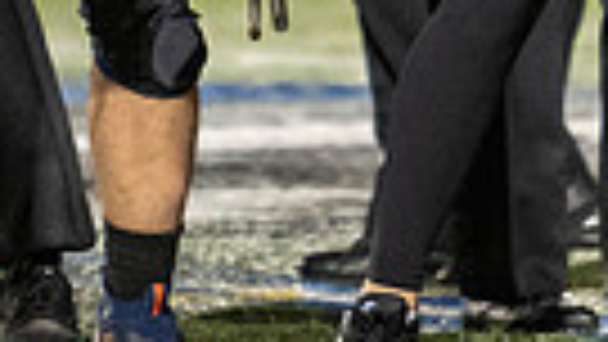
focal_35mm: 1286
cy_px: -665
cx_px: 285
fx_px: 20737
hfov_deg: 1.7
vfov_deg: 0.9
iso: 4000
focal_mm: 200
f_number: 2.8
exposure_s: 1/500
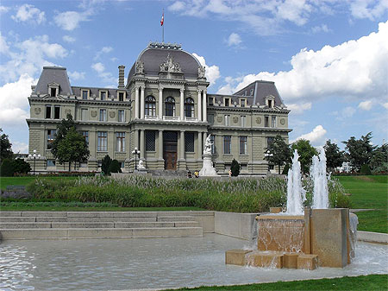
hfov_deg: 44.8
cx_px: 194
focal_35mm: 42
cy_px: 146
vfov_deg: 34.3
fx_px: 471
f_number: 9.2
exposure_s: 1/180
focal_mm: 7.5
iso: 100
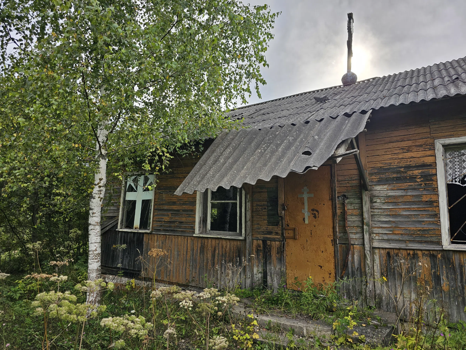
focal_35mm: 23
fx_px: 310
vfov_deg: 58.9
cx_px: 233
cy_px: 175
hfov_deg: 73.9
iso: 10
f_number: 1.7
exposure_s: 1/273
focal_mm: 6.3
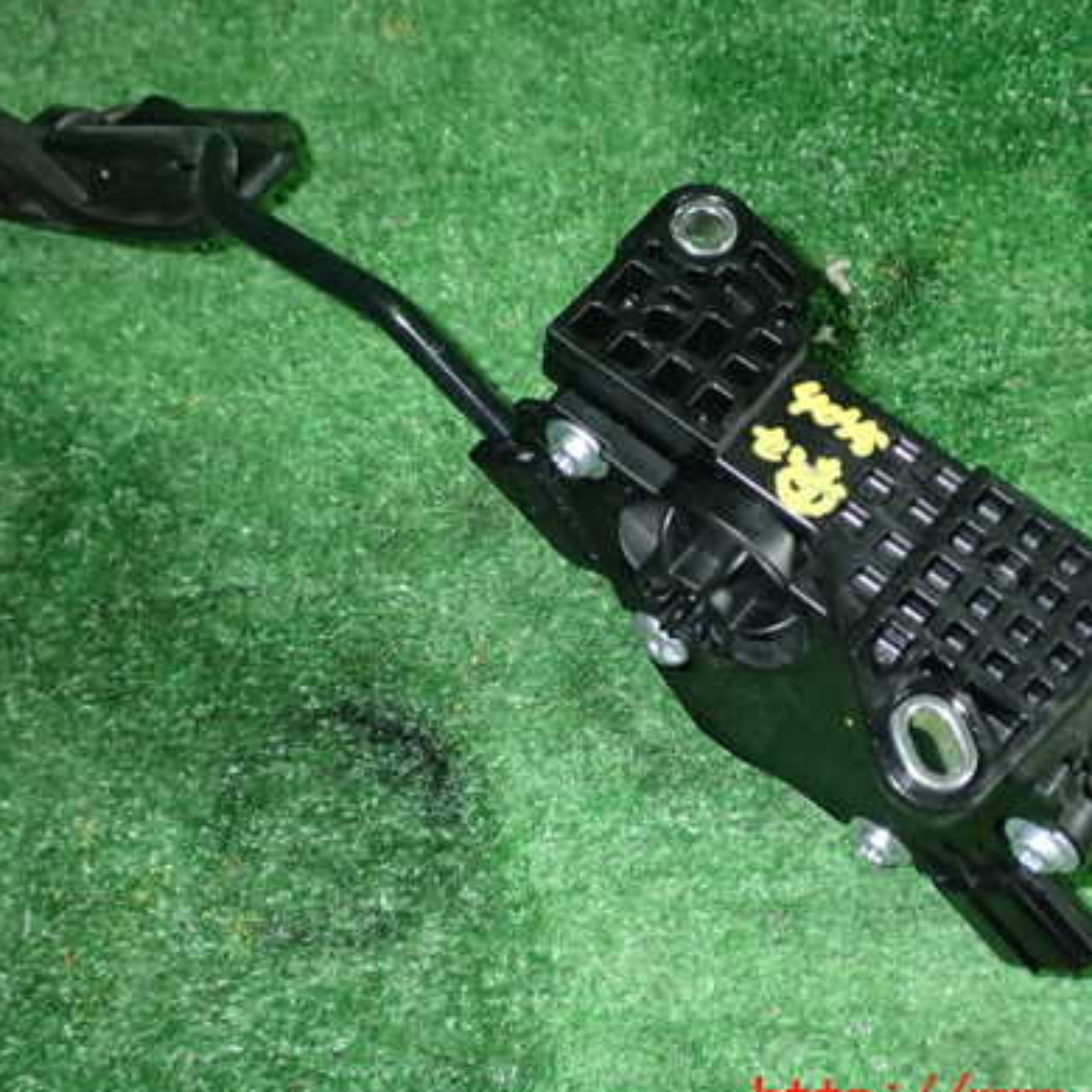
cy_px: 510
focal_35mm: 49
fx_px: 1749
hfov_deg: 34.7
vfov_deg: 34.7
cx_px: 546
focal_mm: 6.37
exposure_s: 1/40
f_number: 7.1
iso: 500
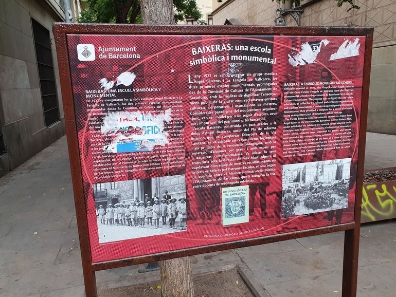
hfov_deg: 65.3
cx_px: 203
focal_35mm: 27
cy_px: 145
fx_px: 309
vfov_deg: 51.4
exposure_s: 1/100
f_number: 2.4
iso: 100
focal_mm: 4.32
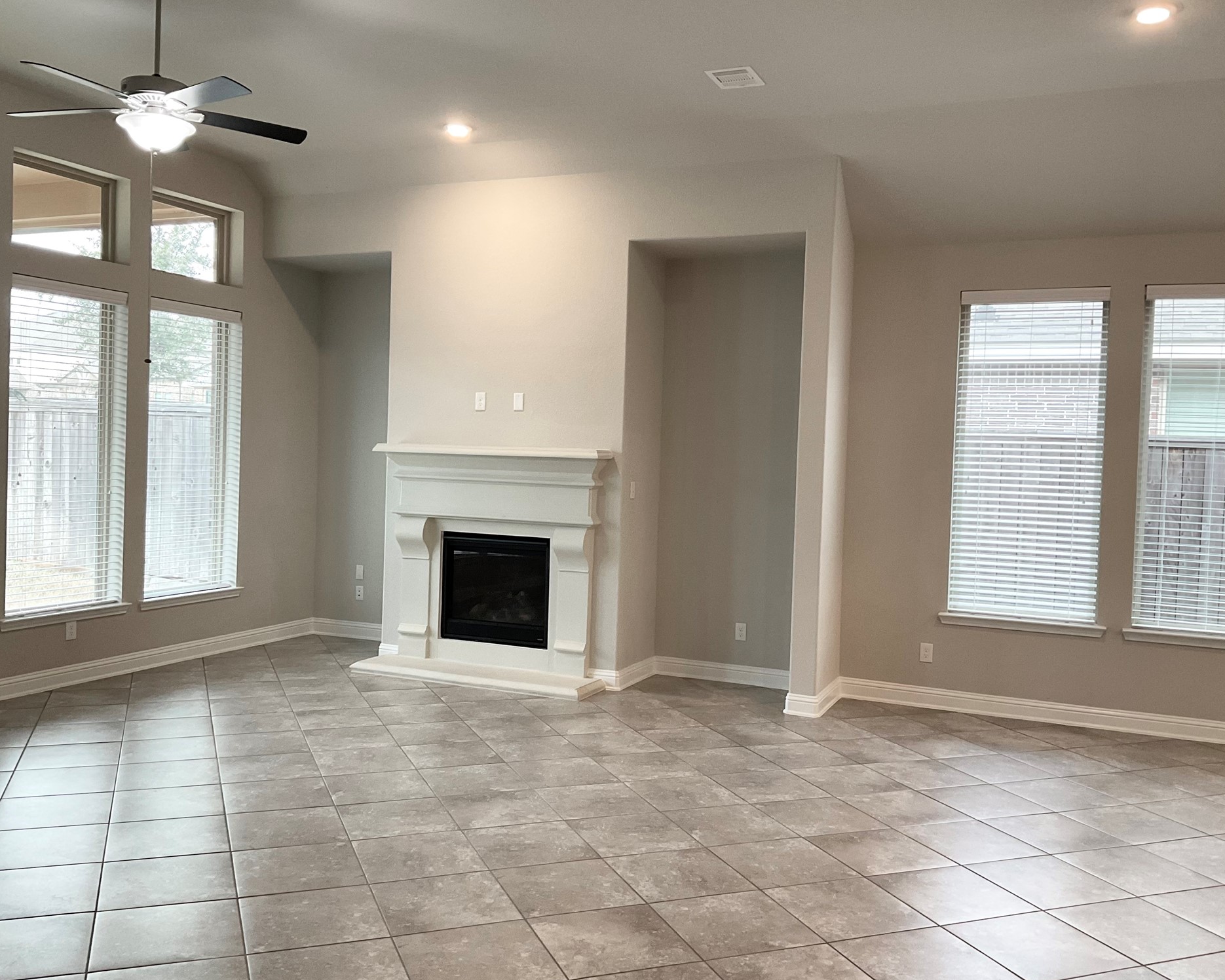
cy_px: 493
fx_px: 1124
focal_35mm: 31
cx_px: 603
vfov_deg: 47.1
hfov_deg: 57.2
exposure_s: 1/60
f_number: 1.8
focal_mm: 3
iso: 64
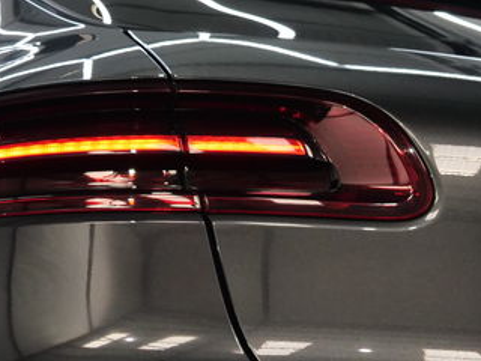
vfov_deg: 8.7
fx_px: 2348
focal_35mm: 169
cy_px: 432
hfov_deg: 11.5
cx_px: 517
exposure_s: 1/60
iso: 640
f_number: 3.6
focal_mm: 27
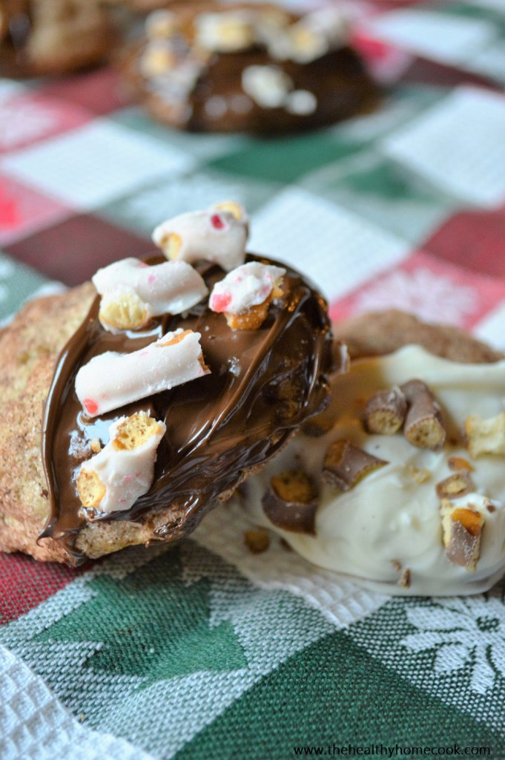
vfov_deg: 35.1
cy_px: 380
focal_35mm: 57
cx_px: 252
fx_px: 1201
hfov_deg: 23.7
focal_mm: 38
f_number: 5
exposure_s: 1/60
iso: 800
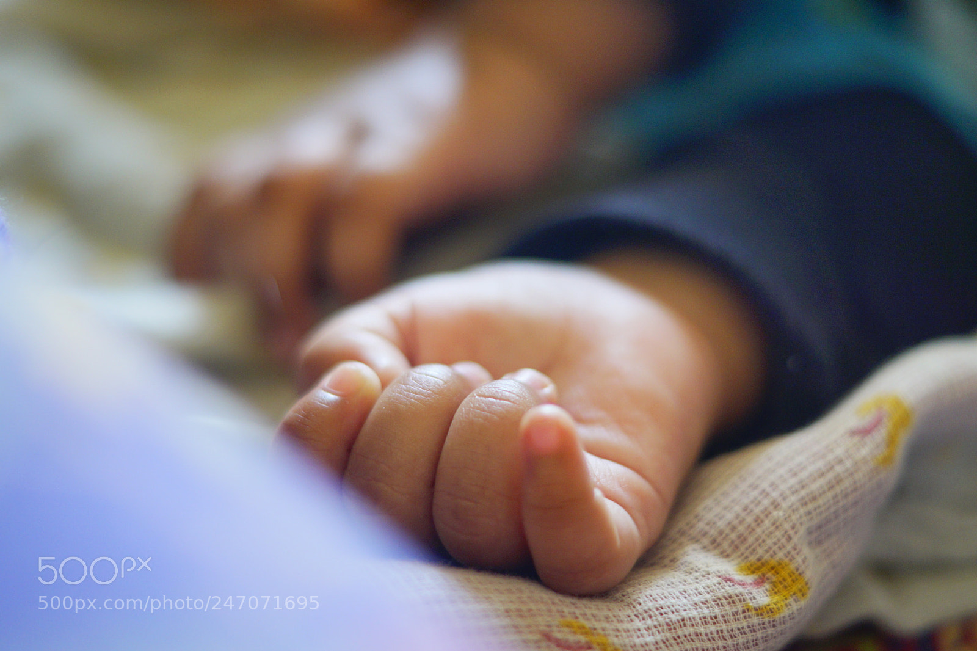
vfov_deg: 18.2
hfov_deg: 27.0
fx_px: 2035
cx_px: 488
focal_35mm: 75
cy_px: 326
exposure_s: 1/8
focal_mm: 50
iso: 320
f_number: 1.8
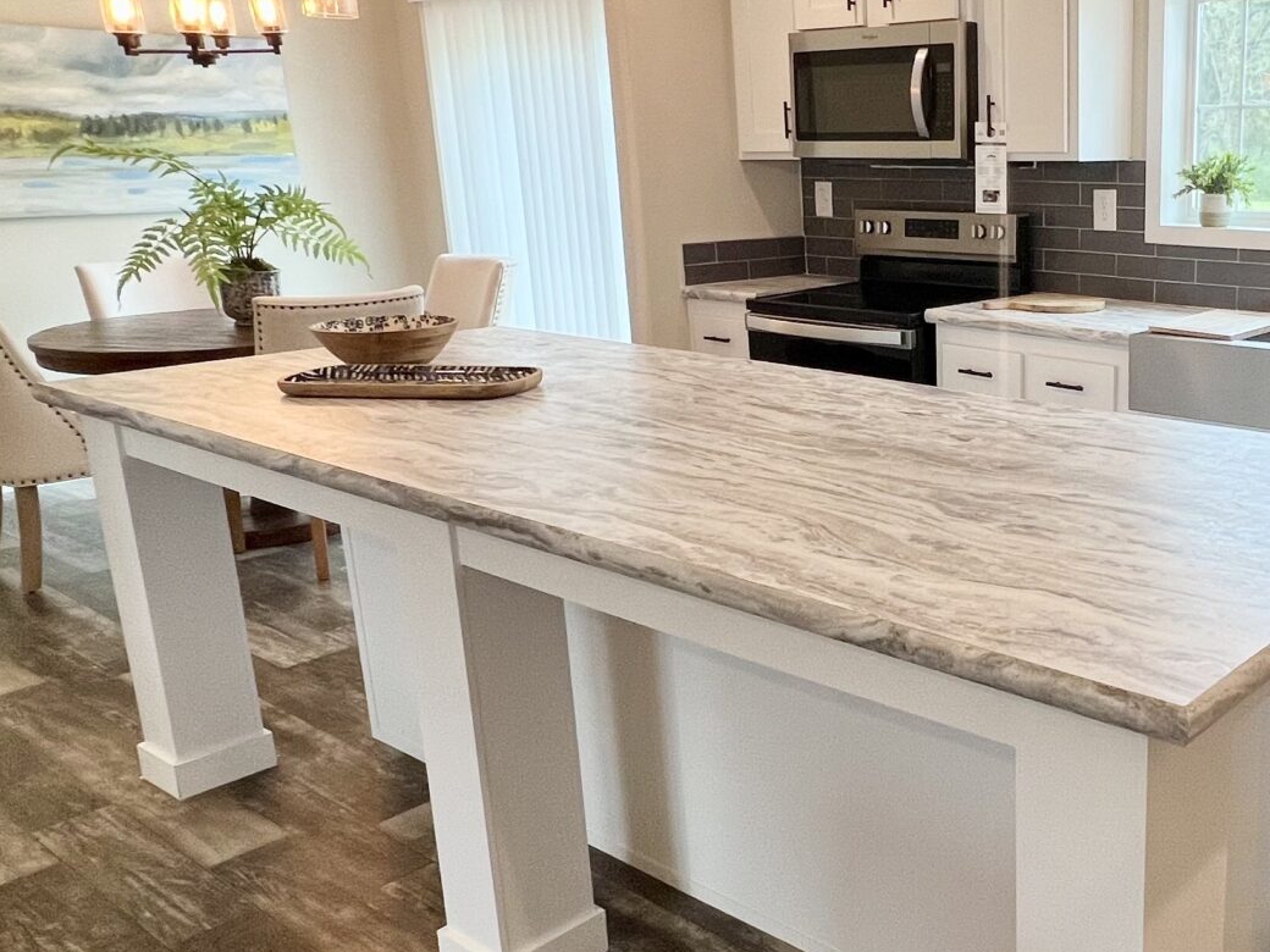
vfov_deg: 44.2
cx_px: 1075
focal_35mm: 32
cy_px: 480
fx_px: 1174
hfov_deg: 51.9
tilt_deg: -15.5
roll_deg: -0.2
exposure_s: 1/120
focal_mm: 1.57
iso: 100
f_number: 1.8
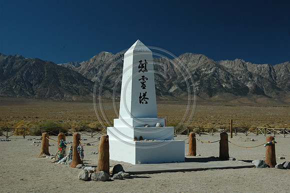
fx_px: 423
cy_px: 96
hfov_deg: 37.9
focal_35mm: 52
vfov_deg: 25.7
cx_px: 145
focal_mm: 35
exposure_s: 1/400
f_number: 11
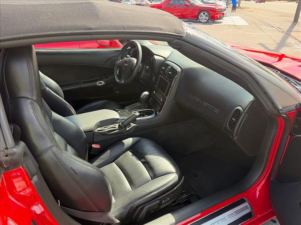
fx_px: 226
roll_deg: +2.3
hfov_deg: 67.3
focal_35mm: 26
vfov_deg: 53.1
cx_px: 150
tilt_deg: -25.1
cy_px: 112
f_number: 1.6
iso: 64
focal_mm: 5.96
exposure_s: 1/402
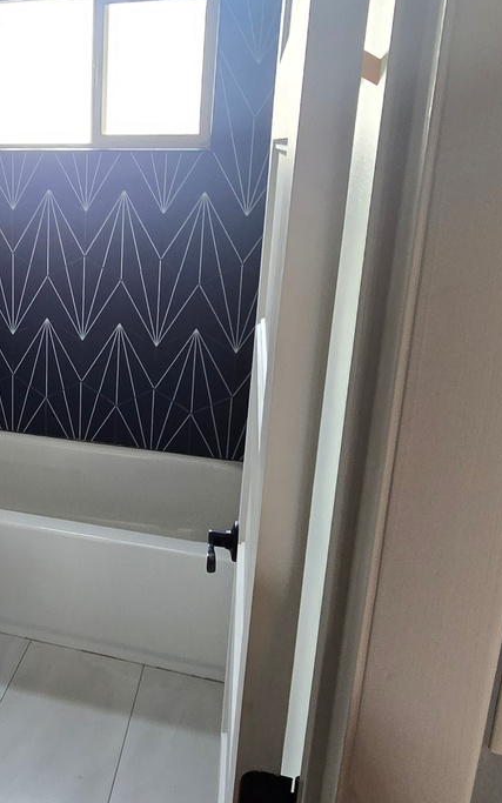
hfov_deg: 35.9
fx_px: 678
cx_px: -20
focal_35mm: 31
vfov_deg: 61.0
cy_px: 352
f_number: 2.2
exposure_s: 1/60
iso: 160
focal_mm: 2.2
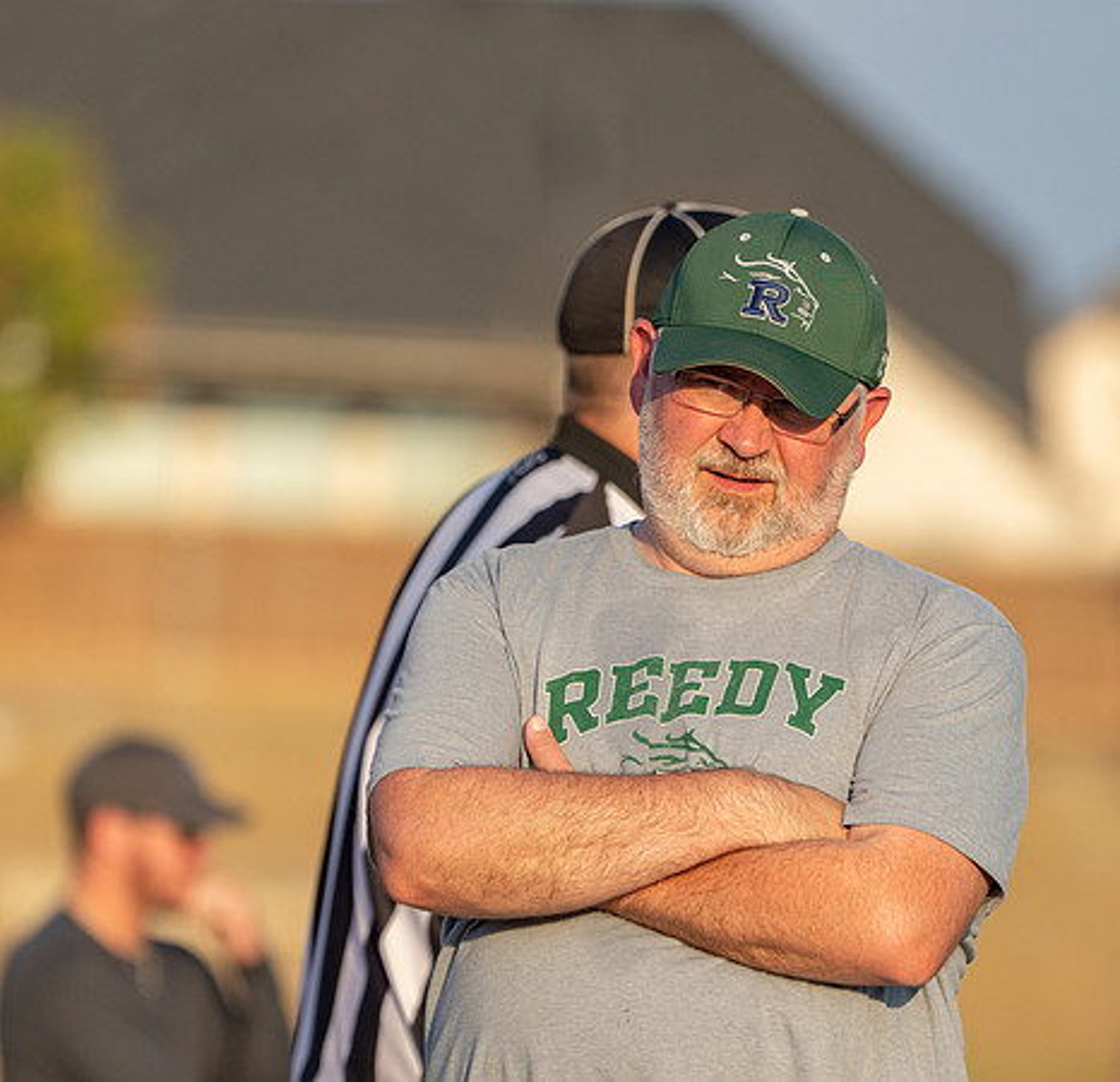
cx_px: 682
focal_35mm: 676
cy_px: 683
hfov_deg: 2.6
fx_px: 24322
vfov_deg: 2.5
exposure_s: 1/1250
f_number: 5.6
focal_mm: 400
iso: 400
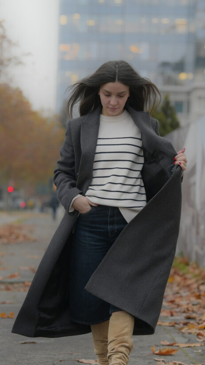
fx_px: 1391
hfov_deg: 8.4
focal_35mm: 144
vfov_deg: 14.9
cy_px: 226
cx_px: 109
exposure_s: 1/500
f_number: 4
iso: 2500
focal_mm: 110
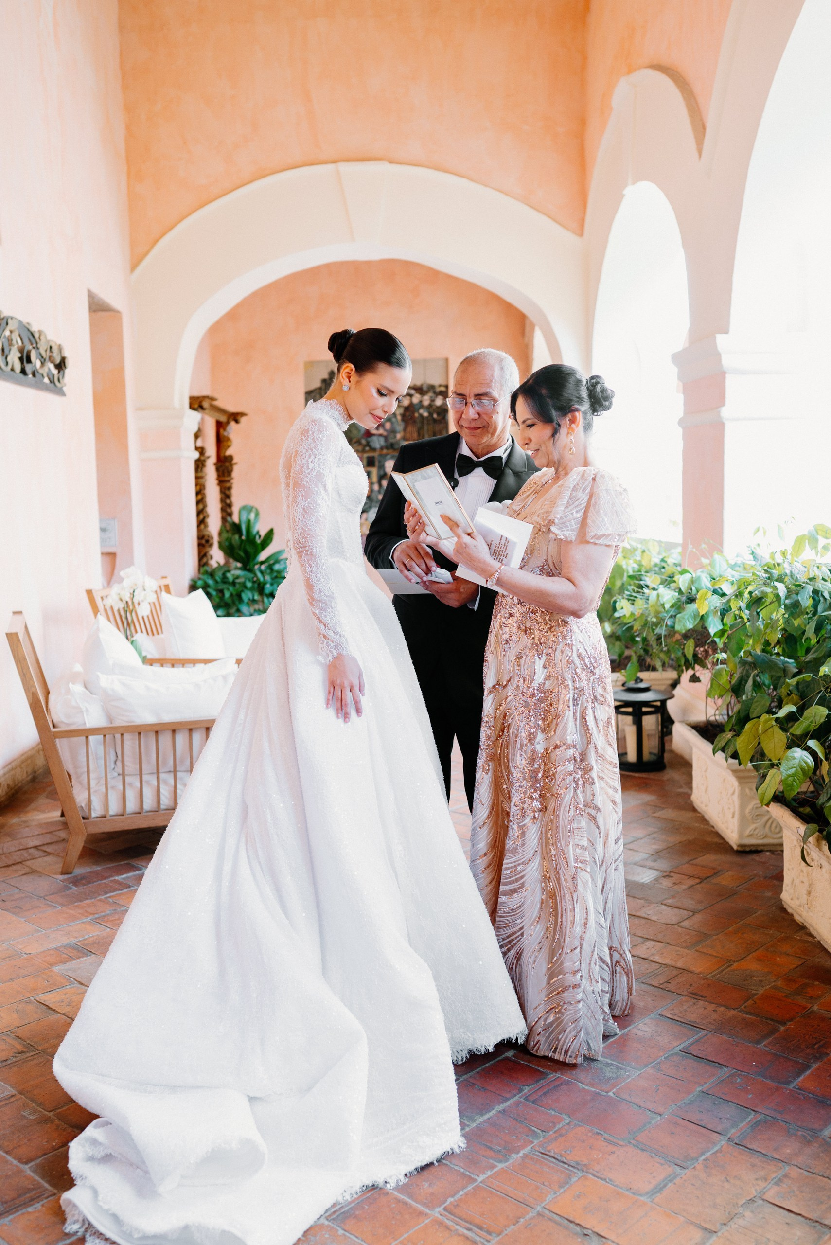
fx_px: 1211
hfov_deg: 37.9
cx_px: 416
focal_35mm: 35
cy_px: 622
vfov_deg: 54.4
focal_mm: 35
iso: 400
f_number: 2.8
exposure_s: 1/200
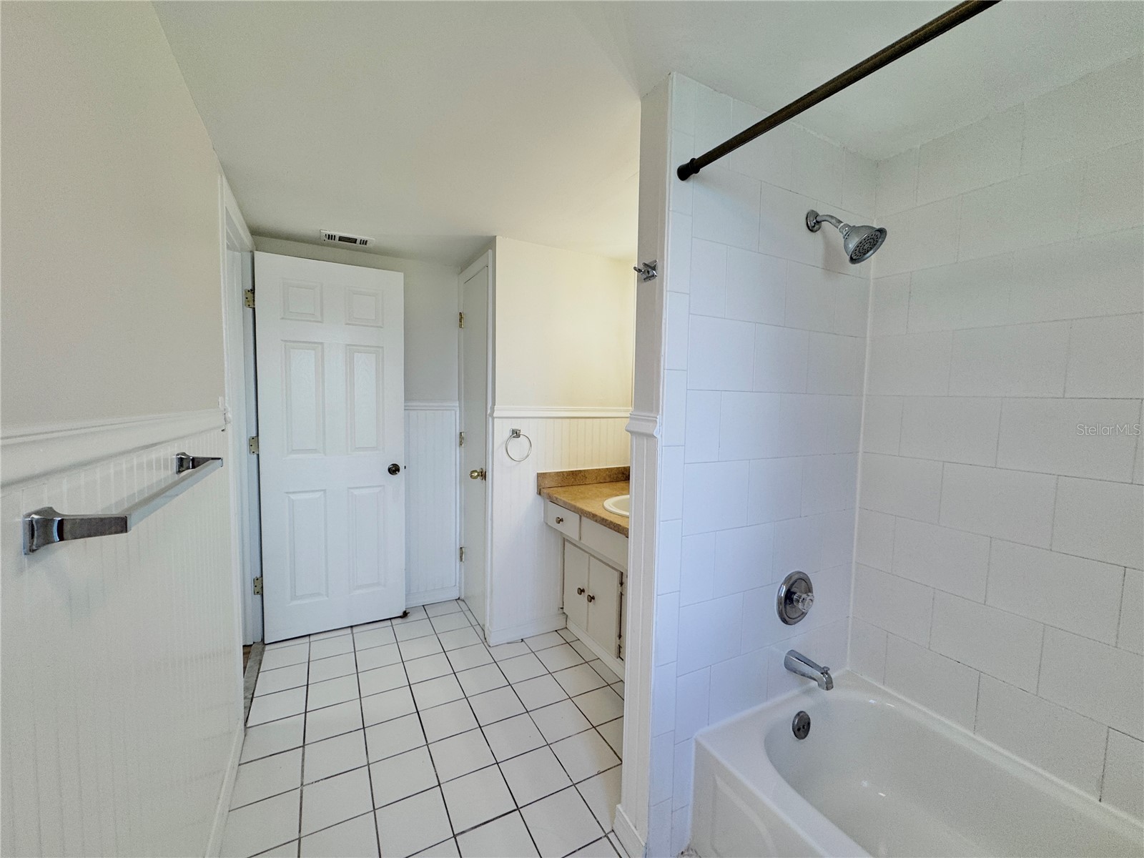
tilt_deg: -3.1
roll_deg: -1.0
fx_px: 463
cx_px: 572
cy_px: 429
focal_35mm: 14
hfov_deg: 102.1
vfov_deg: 85.7
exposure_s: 1/120
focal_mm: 2.22
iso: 64
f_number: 2.2
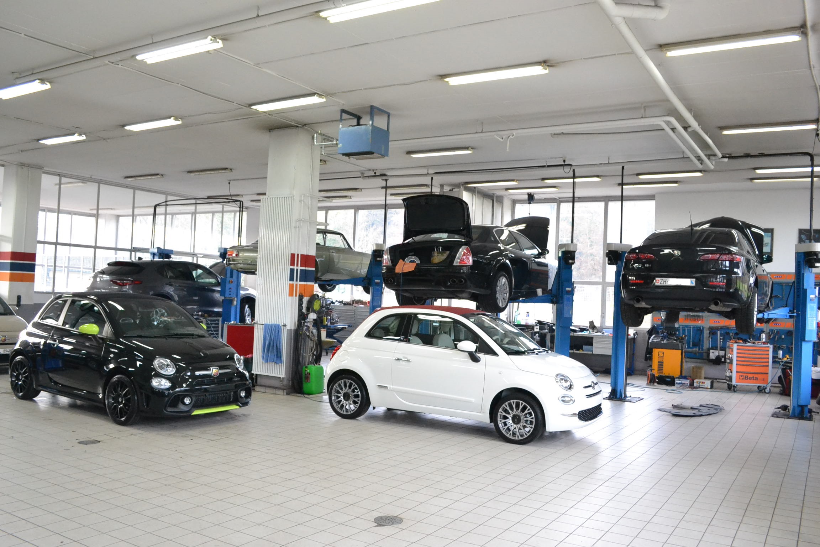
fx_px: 683
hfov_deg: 61.9
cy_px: 274
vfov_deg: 43.6
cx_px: 410
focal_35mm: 30
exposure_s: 1/125
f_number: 5.6
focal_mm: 20
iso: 3200
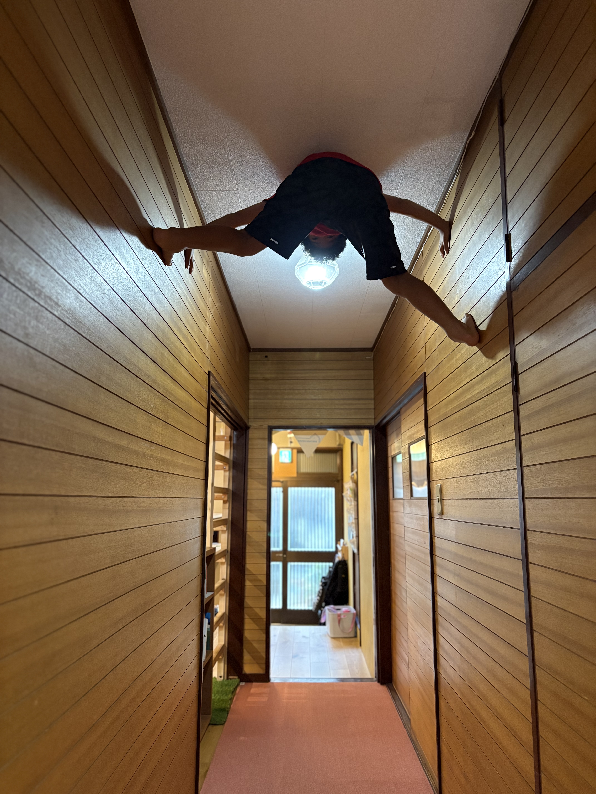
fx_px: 597
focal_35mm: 26
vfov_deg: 67.3
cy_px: 397
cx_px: 298
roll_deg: +0.2
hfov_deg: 53.1
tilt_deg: +10.2
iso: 500
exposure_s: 1/40
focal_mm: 5.96
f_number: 1.6
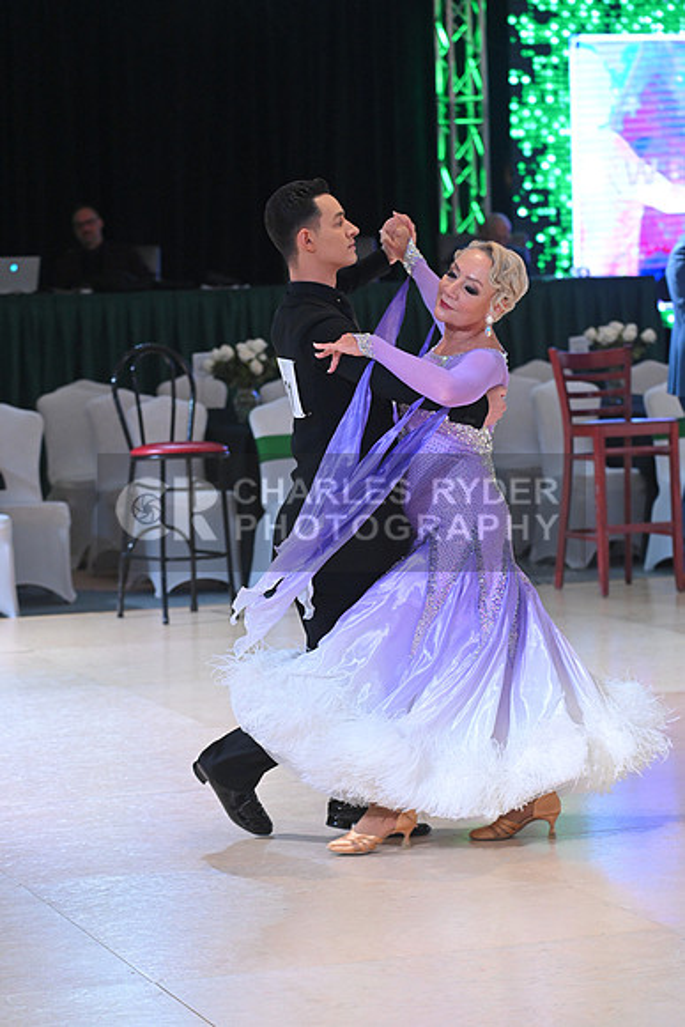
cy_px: 514
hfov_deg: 12.2
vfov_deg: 18.3
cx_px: 342
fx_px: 3195
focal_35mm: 112
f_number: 5
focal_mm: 112
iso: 3600
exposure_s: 1/400
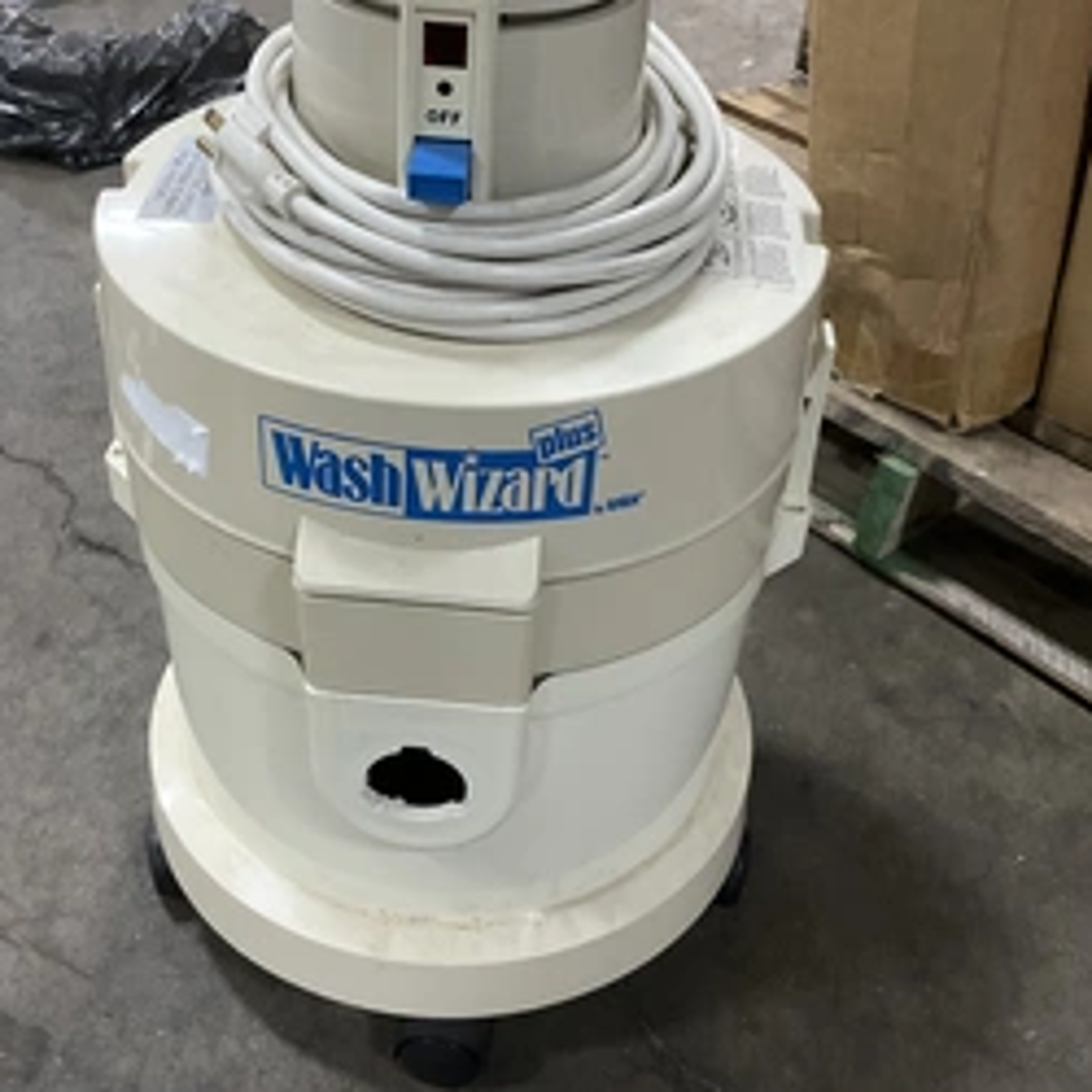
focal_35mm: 41
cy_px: 511
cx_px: 511
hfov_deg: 40.9
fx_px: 1463
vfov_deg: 40.9
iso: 200
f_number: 1.8
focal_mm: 3
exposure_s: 1/40
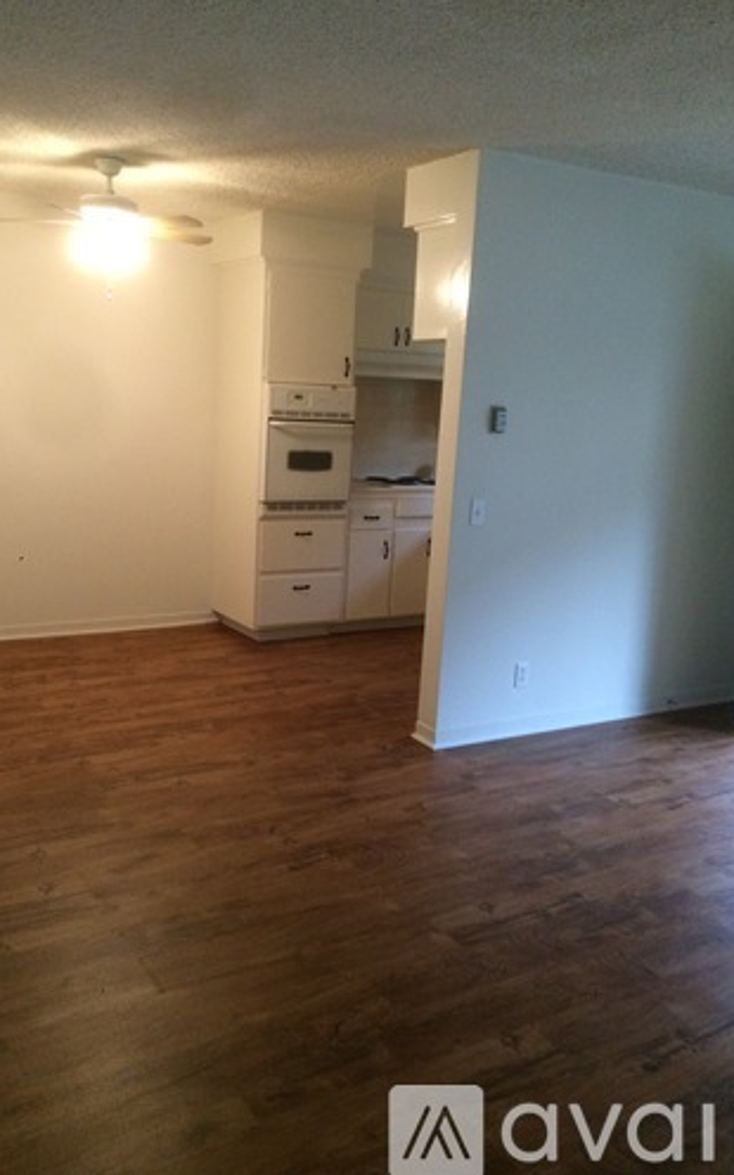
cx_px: 328
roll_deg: -1.2
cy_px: 588
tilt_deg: -9.6
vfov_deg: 61.2
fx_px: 992
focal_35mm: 31
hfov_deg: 40.5
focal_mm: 4.15
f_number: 2.2
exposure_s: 1/30
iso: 250
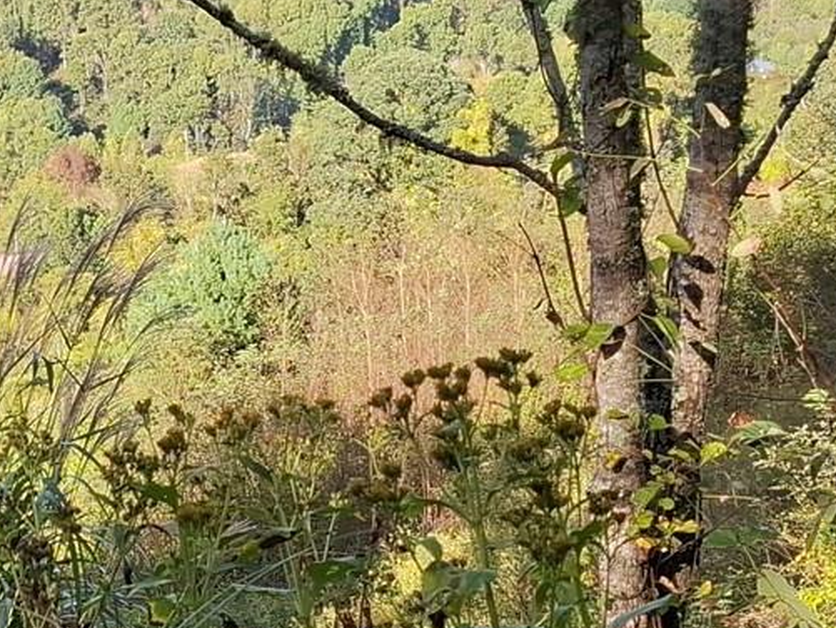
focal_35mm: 94
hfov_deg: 19.9
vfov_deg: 15.7
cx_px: -100
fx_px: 2271
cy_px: 413
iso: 50
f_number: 1.8
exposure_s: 1/975
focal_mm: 5.54
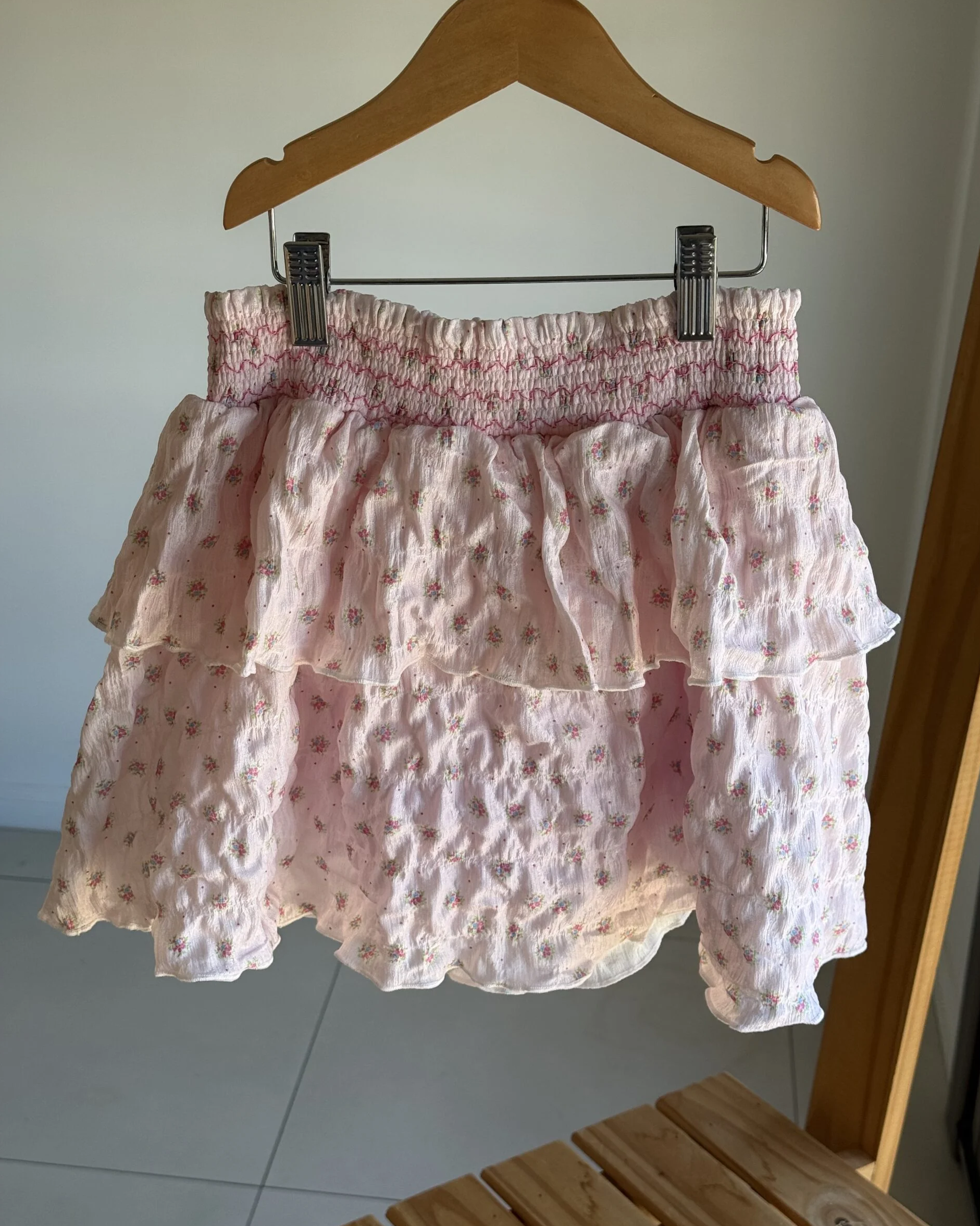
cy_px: 587
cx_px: 495
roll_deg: -2.3
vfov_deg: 36.7
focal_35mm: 51
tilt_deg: -20.7
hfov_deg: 29.7
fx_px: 1849
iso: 64
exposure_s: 1/381
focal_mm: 6.76
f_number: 1.78
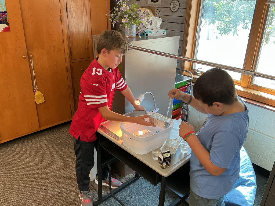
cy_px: 103
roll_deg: -1.4
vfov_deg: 48.2
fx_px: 230
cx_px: 138
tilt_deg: -24.2
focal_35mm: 29
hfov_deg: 61.7
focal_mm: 3
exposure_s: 1/60
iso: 80
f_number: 1.8
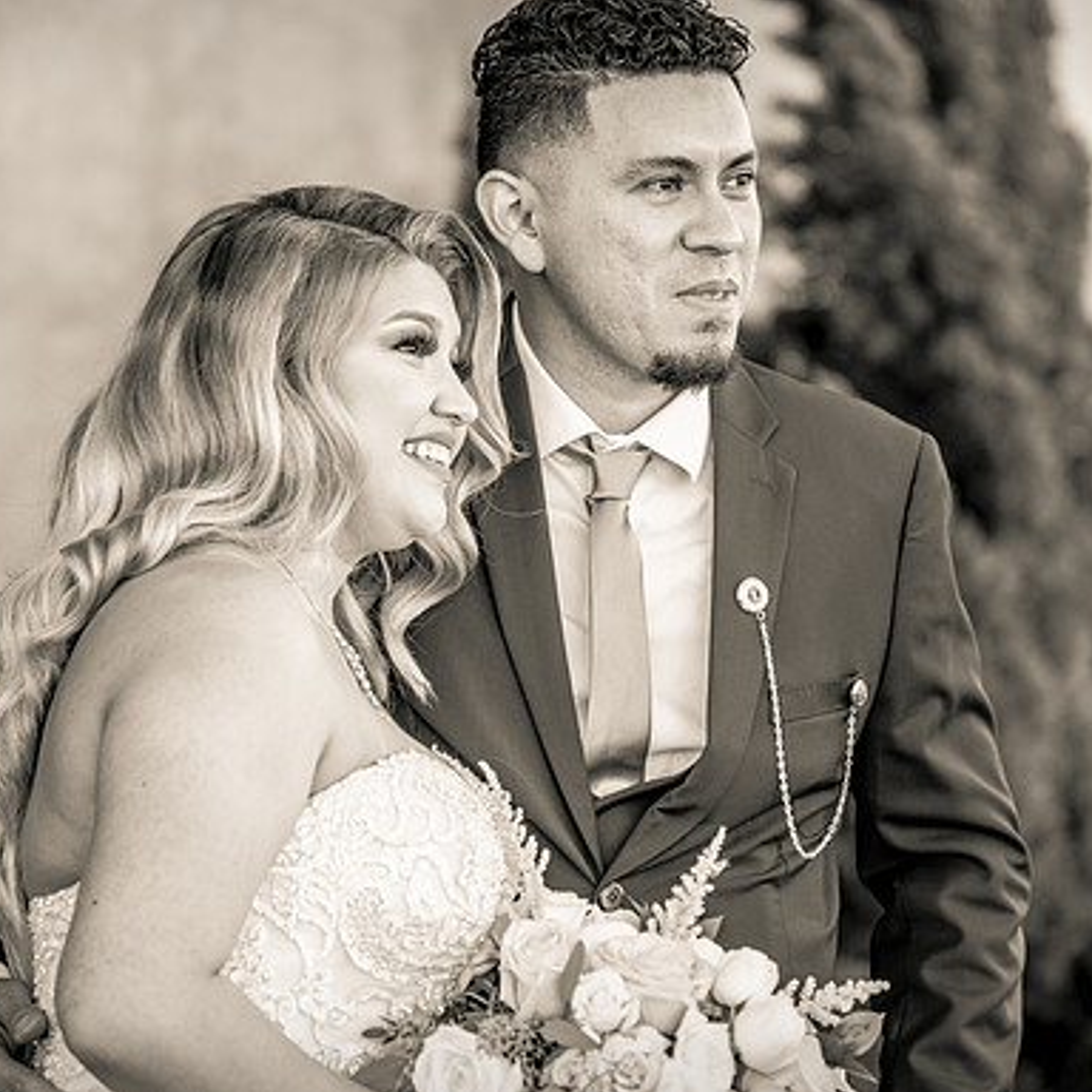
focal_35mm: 231
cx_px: 648
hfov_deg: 7.6
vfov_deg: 7.6
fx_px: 8244
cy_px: 547
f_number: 2.8
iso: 80
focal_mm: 180
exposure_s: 1/160
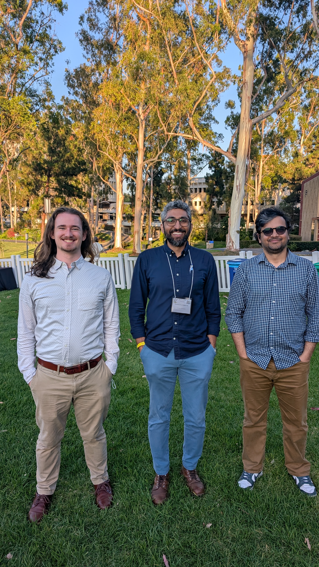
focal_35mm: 27
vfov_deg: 69.9
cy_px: 288
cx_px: 173
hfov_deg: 42.9
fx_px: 406
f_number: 1.68
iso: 18
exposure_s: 1/307
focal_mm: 6.9
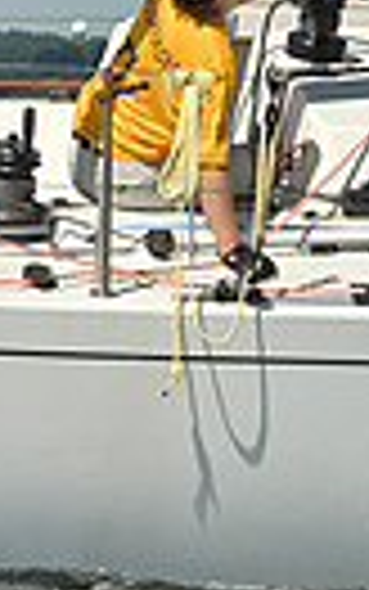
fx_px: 9820
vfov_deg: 3.4
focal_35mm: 611
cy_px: -92
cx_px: 194
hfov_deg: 2.2
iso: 250
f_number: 10
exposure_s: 1/1250
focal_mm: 135
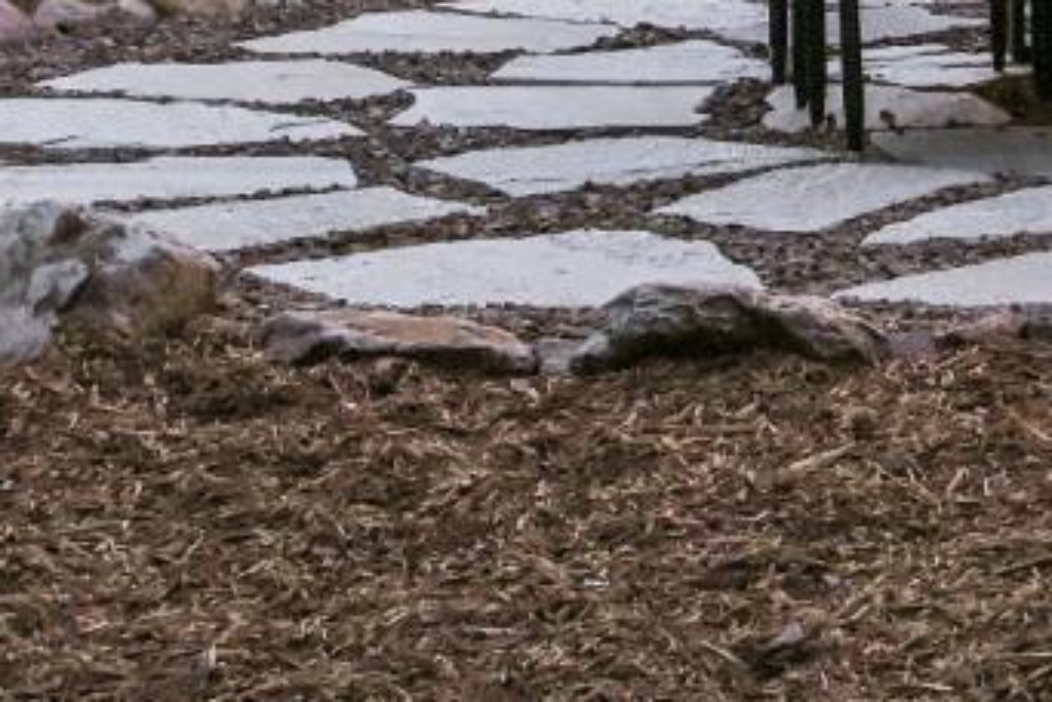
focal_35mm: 158
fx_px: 4617
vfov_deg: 8.2
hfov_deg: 12.0
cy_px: -828
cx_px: 1858
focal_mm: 36
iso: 3200
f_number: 11
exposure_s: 1/20
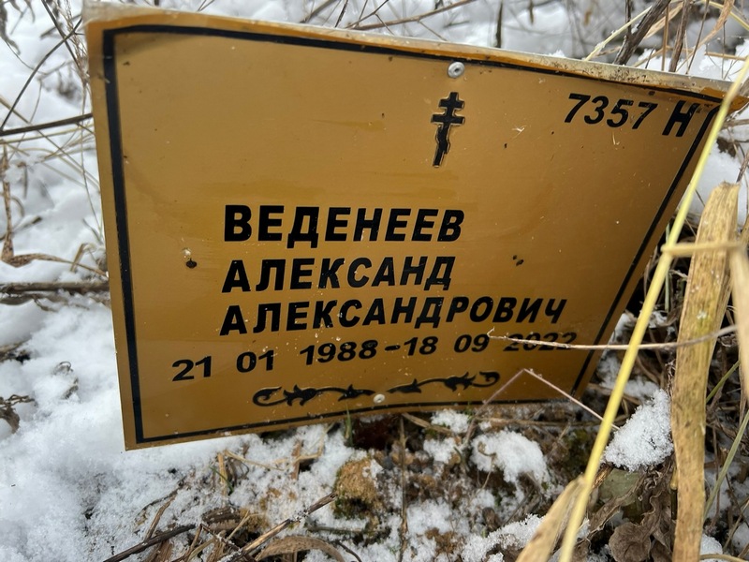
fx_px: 563
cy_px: 281
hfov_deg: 67.3
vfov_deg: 53.1
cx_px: 374
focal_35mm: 26
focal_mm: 5.7
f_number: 1.5
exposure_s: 1/121
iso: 100
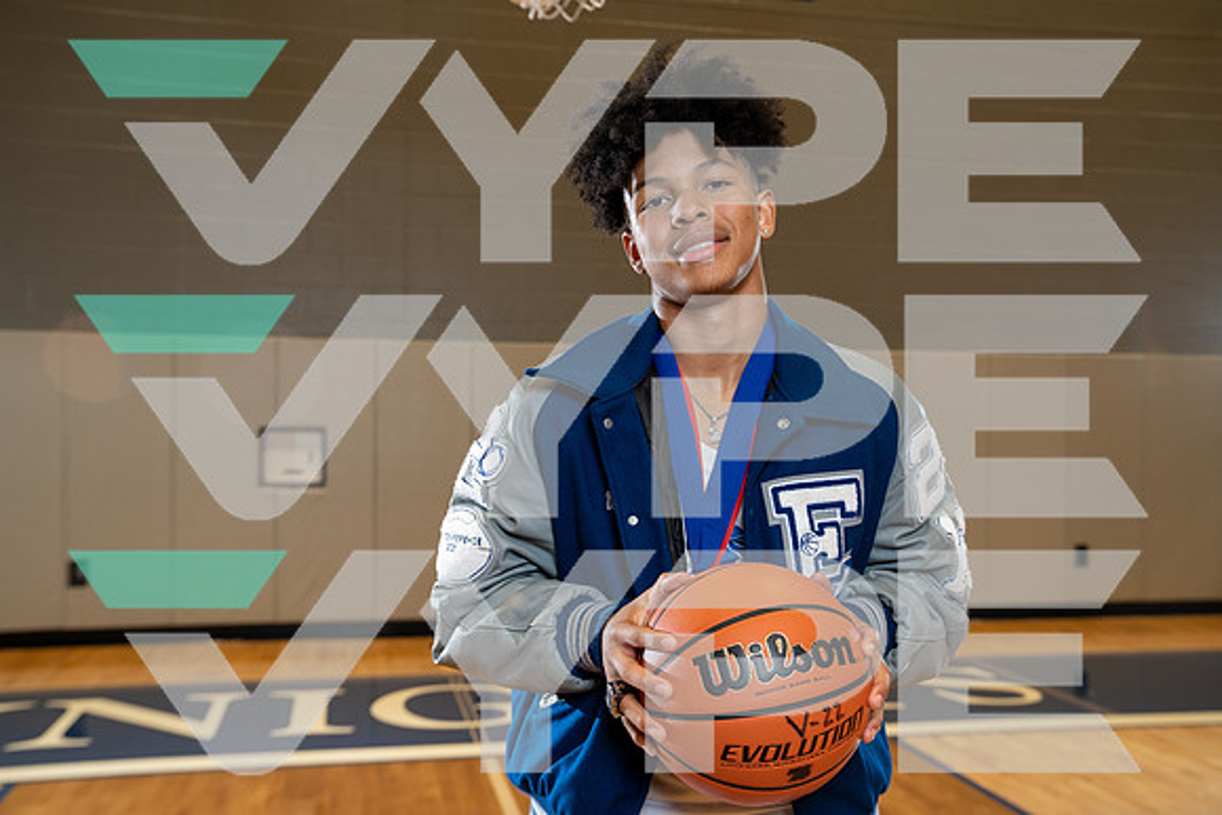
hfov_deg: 53.1
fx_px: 1222
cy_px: 408
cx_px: 611
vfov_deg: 36.9
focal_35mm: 36
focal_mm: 36
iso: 400
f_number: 4
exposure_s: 1/125
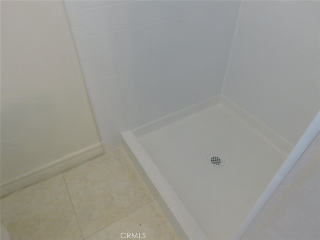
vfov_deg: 58.9
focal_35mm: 23
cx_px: 160
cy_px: 120
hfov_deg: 73.9
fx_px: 213
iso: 125
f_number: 3
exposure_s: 1/50
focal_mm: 4
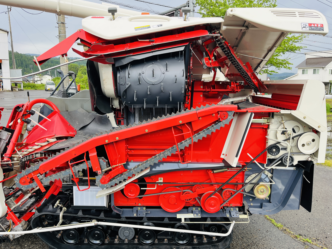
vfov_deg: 53.1
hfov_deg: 67.3
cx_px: 166
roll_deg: -0.5
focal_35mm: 26
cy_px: 124
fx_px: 249
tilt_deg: -9.2
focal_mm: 5.1
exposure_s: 1/203
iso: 50
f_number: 1.6
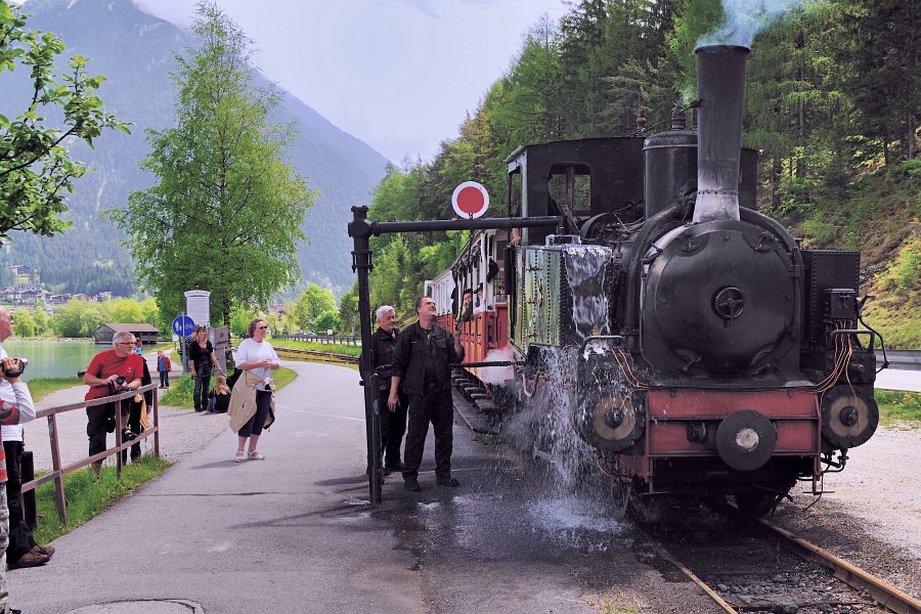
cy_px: 307
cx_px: 460
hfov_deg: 49.6
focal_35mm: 39
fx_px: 998
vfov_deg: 34.2
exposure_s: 1/125
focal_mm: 26
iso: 320
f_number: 8
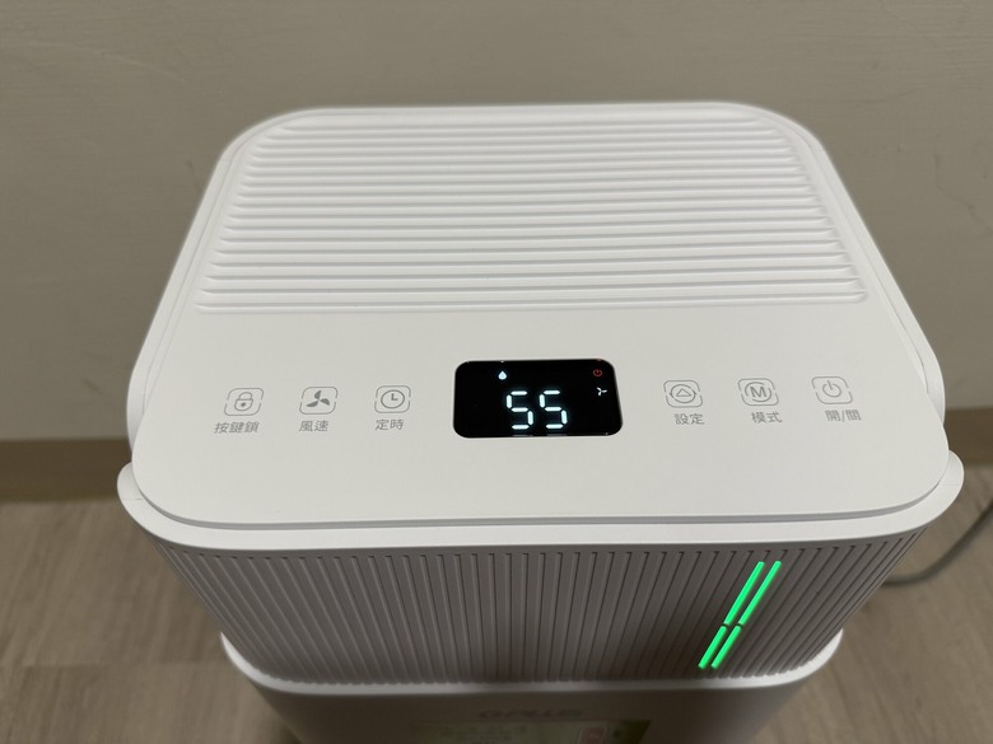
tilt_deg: -48.9
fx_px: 688
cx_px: 496
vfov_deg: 56.8
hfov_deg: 71.6
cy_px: 372
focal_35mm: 24
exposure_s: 1/80
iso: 200
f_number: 1.78
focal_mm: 6.76
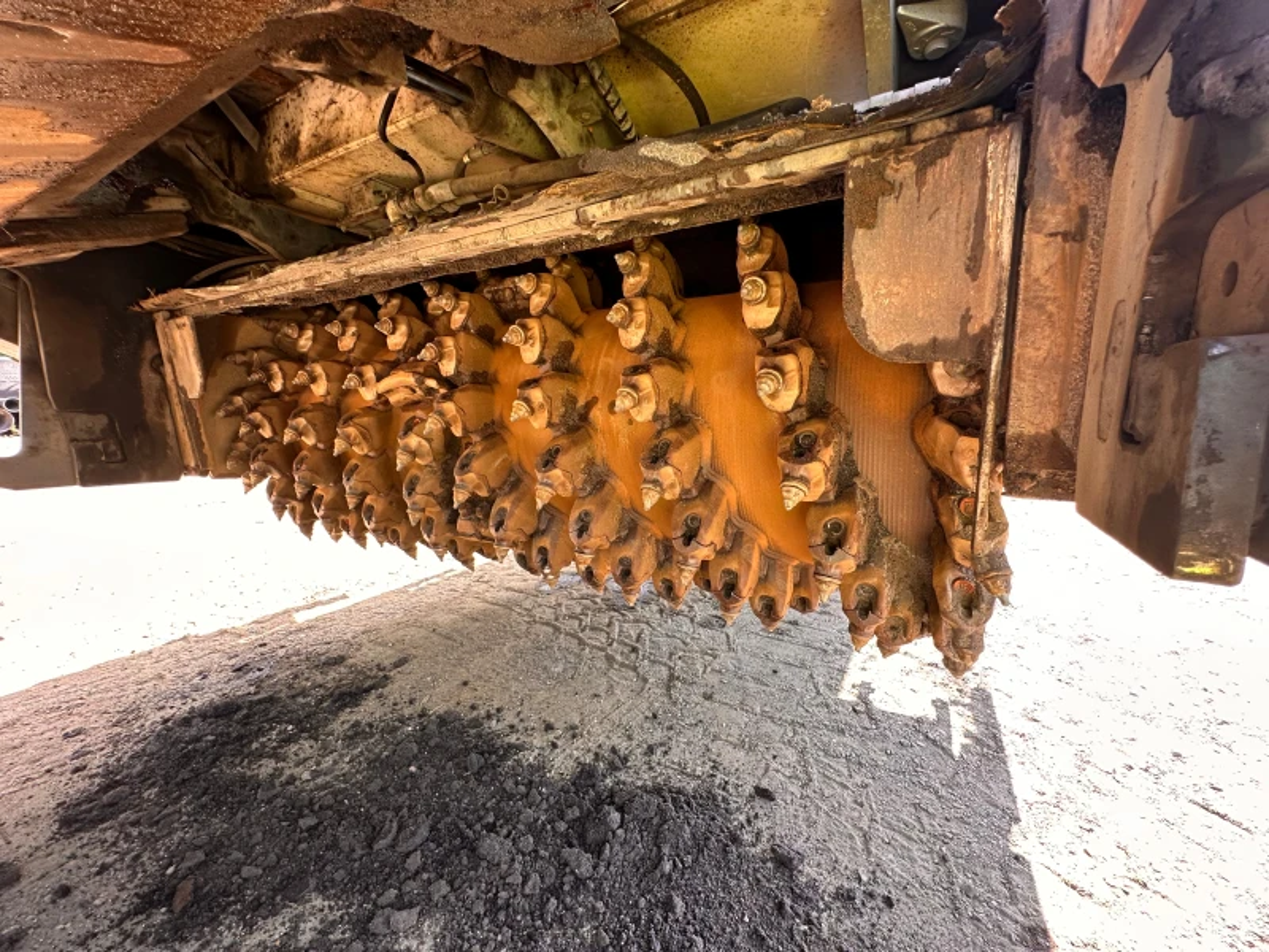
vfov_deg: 85.7
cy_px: 476
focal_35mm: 14
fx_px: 513
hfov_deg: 102.1
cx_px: 634
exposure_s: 1/99
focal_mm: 2.22
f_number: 2.2
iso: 80
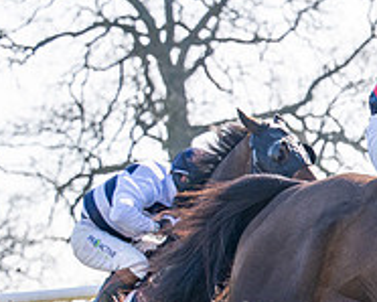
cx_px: 557
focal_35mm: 276
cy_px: 265
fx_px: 3081
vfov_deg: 5.6
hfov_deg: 6.9
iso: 200
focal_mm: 70
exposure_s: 1/2000
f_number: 4
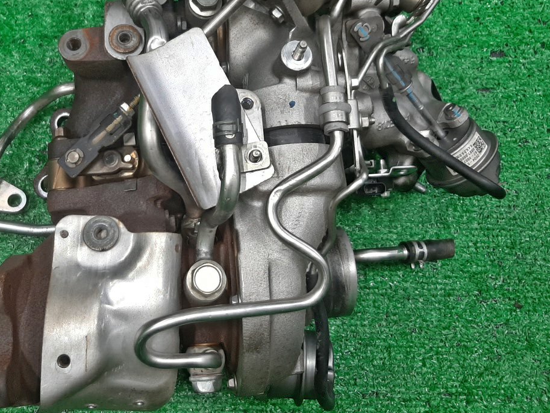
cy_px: 140
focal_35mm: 41
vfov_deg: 34.8
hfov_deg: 45.4
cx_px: 207
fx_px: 652
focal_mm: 3.93
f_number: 1.7
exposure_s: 1/50
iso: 68
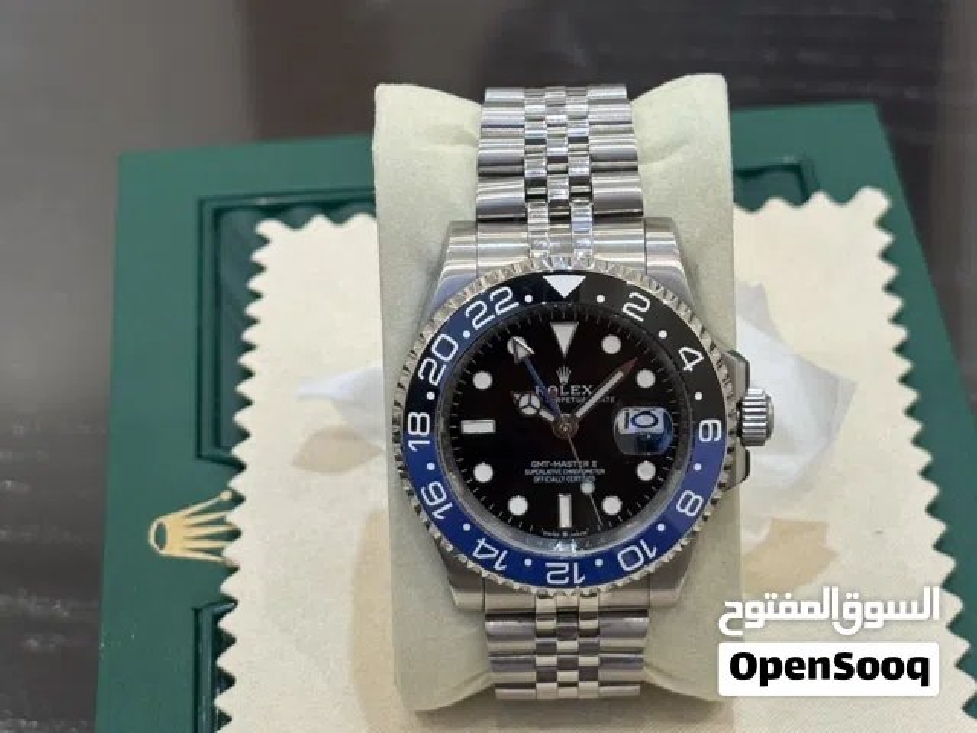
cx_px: 488
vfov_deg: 28.0
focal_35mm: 52
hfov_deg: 36.8
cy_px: 366
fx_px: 1468
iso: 25
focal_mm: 5.96
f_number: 1.6
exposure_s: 1/139
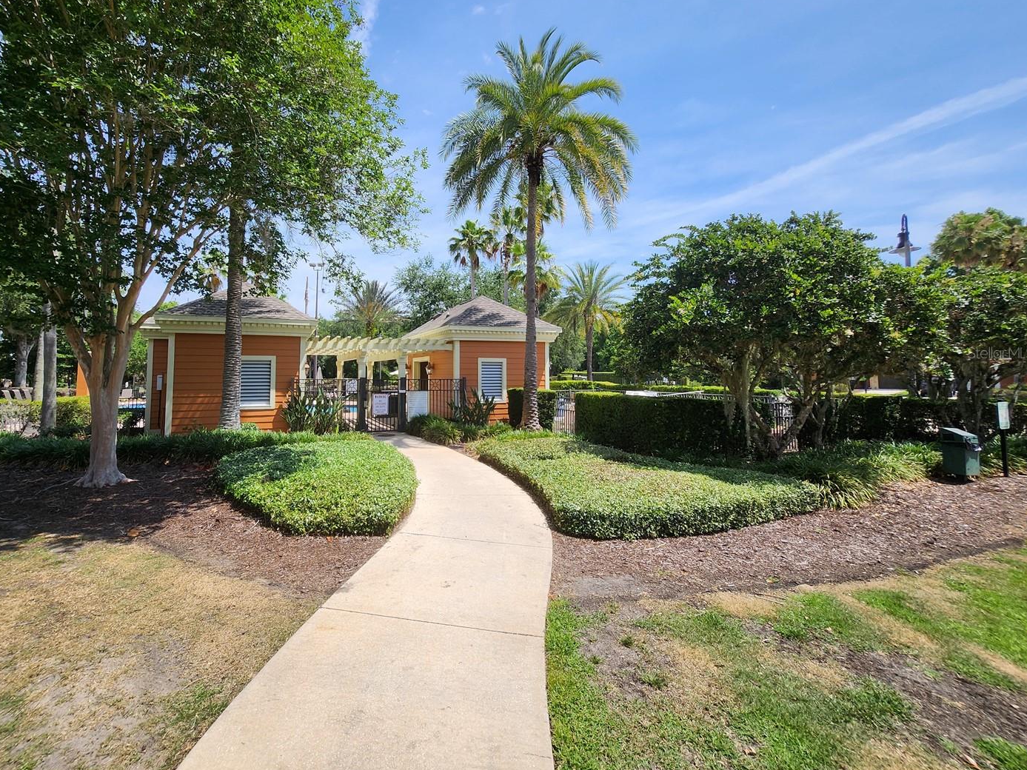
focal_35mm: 15
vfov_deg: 81.6
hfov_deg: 97.6
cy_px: 352
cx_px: 445
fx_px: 445
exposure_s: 1/1041
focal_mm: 1.74
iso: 32
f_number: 2.2
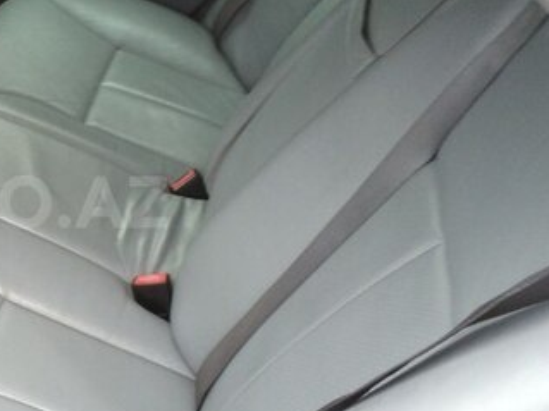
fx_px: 951
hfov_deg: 29.9
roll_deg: +1.6
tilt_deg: -39.7
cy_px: 202
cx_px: -9
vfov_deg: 24.4
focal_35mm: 60
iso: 50
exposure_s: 1/50
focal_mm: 4.15
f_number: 2.2
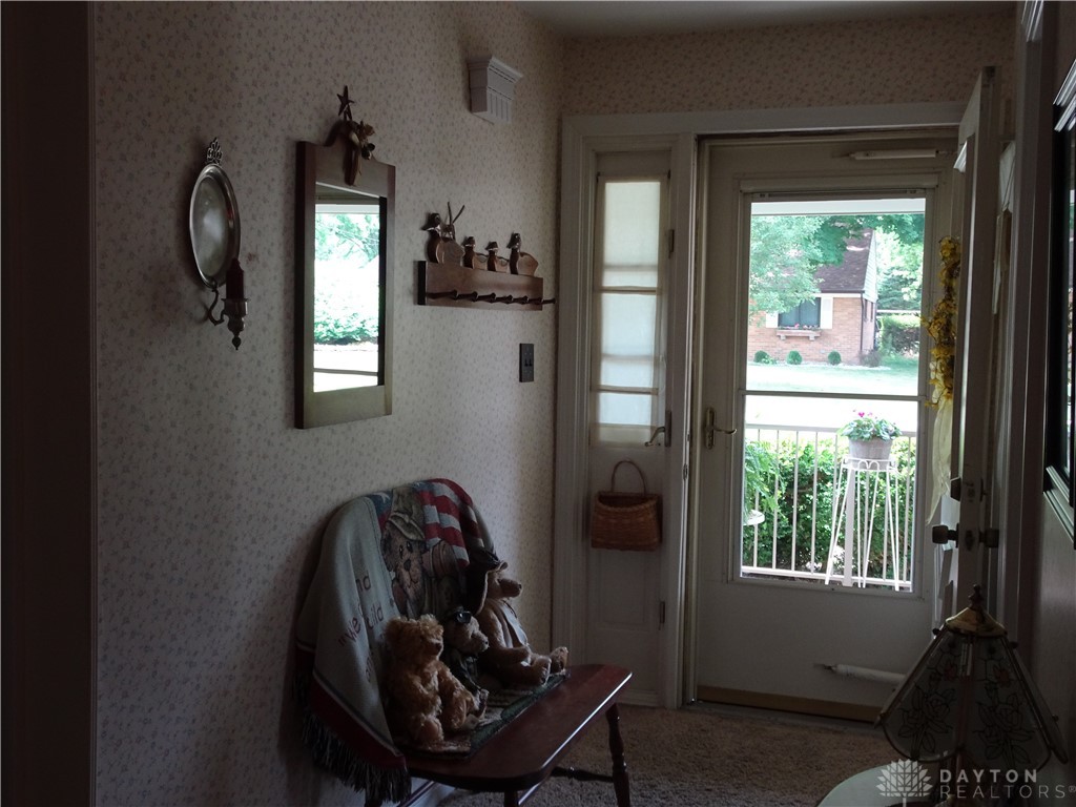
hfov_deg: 52.6
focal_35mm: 35
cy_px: 404
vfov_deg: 40.7
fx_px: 1088
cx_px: 538
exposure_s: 1/40
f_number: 4
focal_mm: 5.98
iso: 160
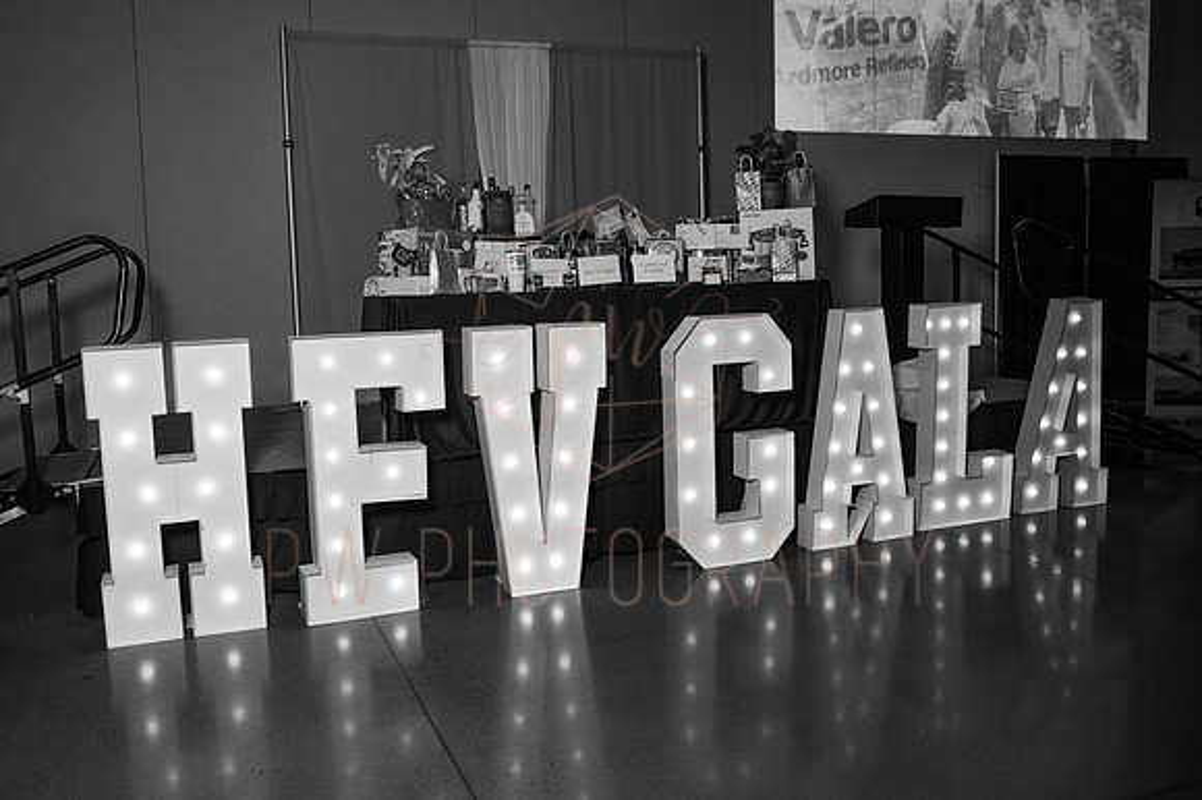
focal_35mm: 30
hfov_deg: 62.5
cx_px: 520
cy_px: 367
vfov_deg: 44.2
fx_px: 985
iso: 400
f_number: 2.8
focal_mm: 26
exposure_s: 1/200
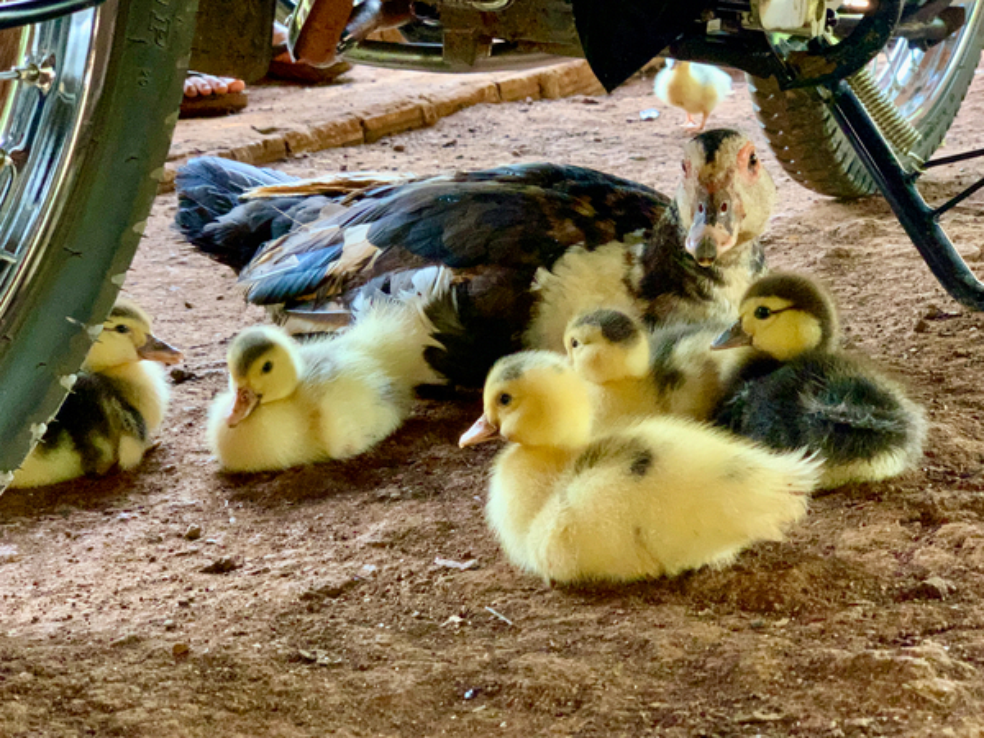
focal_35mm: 52
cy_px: 369
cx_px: 492
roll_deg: -5.7
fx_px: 1478
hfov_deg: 36.8
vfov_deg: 28.0
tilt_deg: -12.7
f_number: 2.4
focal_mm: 6
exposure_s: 1/60
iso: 320
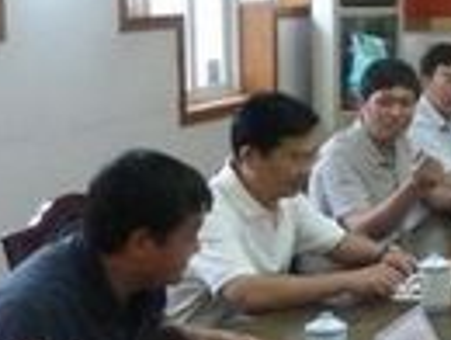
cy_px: 127
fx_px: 1201
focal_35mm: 92
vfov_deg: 16.1
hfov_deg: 20.0
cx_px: 534
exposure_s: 1/125
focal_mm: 4.3
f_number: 3.3
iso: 800
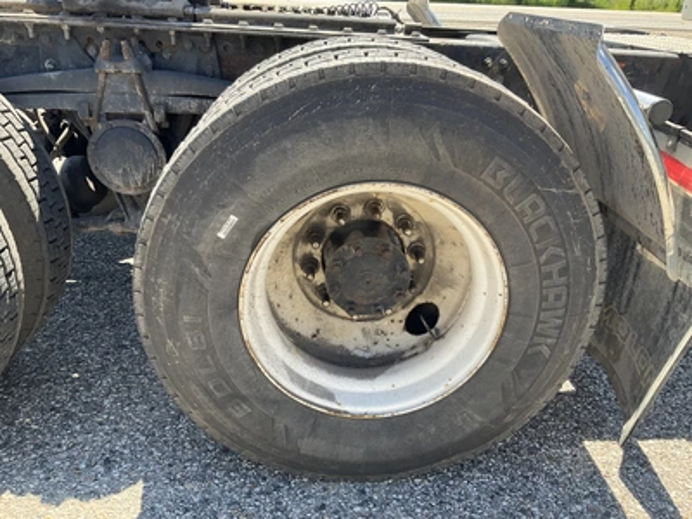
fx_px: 580
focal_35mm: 29
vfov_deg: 48.2
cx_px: 346
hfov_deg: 61.7
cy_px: 260
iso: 25
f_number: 1.8
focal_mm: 3
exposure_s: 1/280
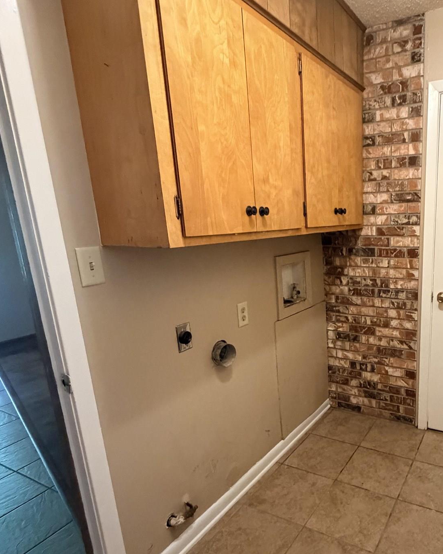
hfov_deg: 57.6
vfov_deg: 72.3
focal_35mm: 23
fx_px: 377
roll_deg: +1.4
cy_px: 311
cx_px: 335
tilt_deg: -13.9
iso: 800
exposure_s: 1/60
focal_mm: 2.22
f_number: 2.2
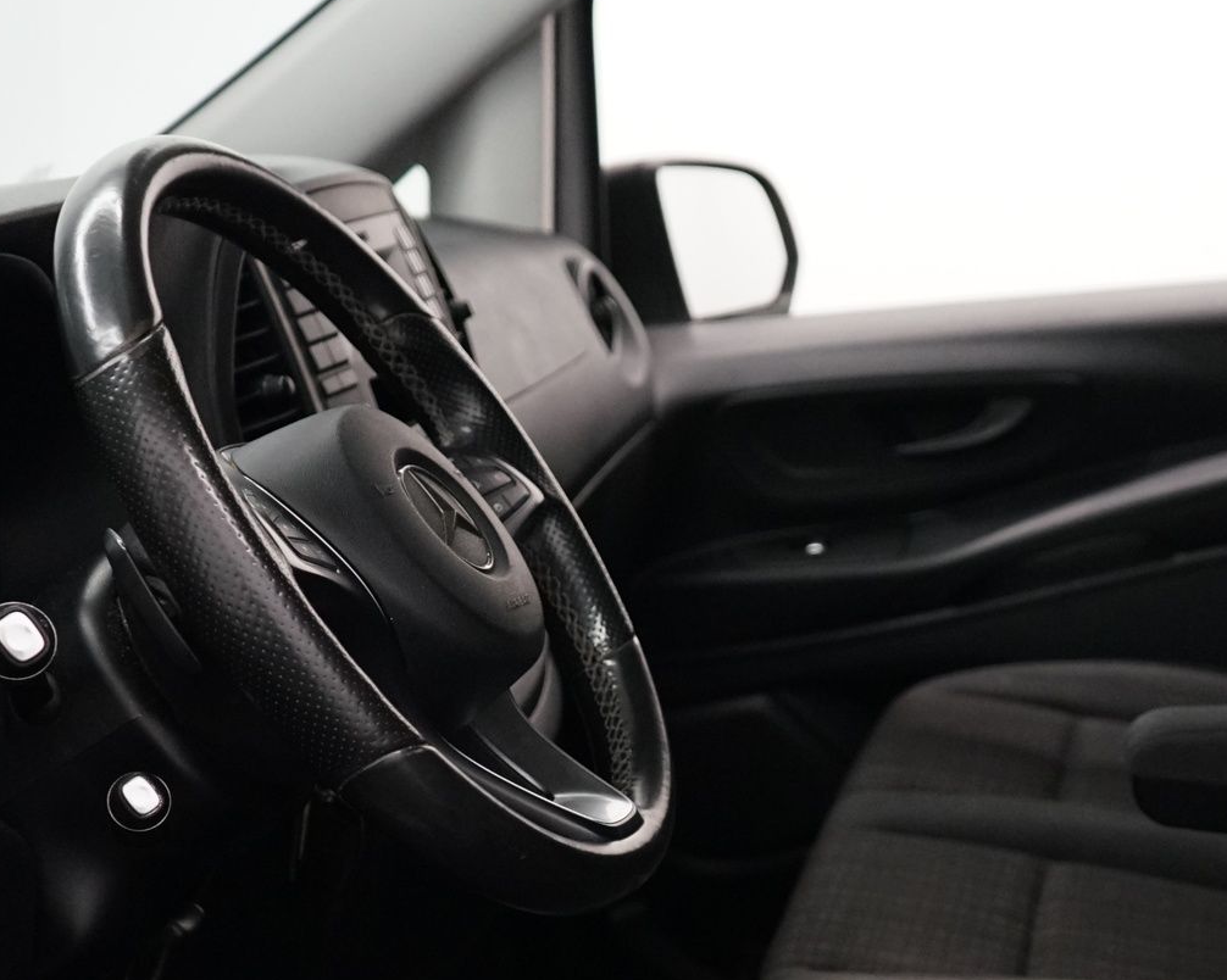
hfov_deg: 26.6
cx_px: 987
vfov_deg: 21.6
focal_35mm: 70
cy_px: 744
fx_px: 2541
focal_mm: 30
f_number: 3.5
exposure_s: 1/160
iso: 2500
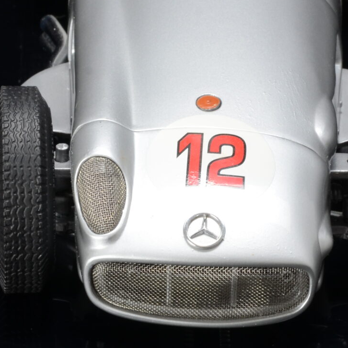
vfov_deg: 5.6
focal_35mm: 314
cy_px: 70
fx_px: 3571
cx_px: 164
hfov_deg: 5.6
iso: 320
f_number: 18
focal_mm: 70
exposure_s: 1/5
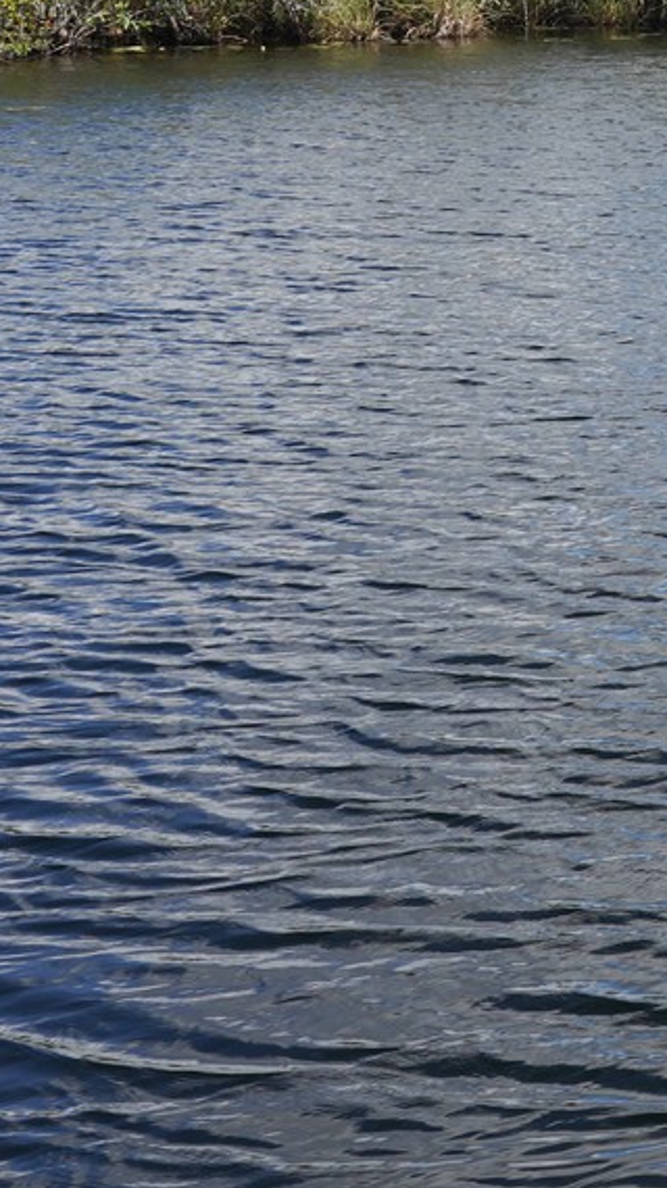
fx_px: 3243
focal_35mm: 103
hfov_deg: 10.5
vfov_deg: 20.5
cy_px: 250
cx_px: 1447
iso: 100
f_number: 14
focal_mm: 28
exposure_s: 1/100
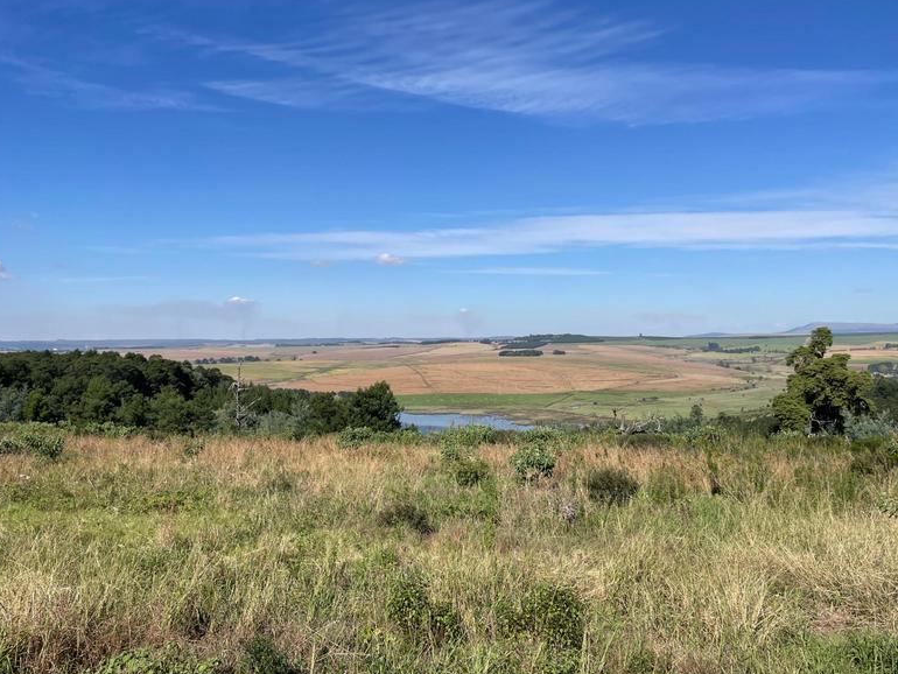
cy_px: 337
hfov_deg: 65.3
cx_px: 441
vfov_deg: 51.4
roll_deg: +0.6
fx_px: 701
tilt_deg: +0.3
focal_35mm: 27
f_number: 1.6
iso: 32
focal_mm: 4.2
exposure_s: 1/4000
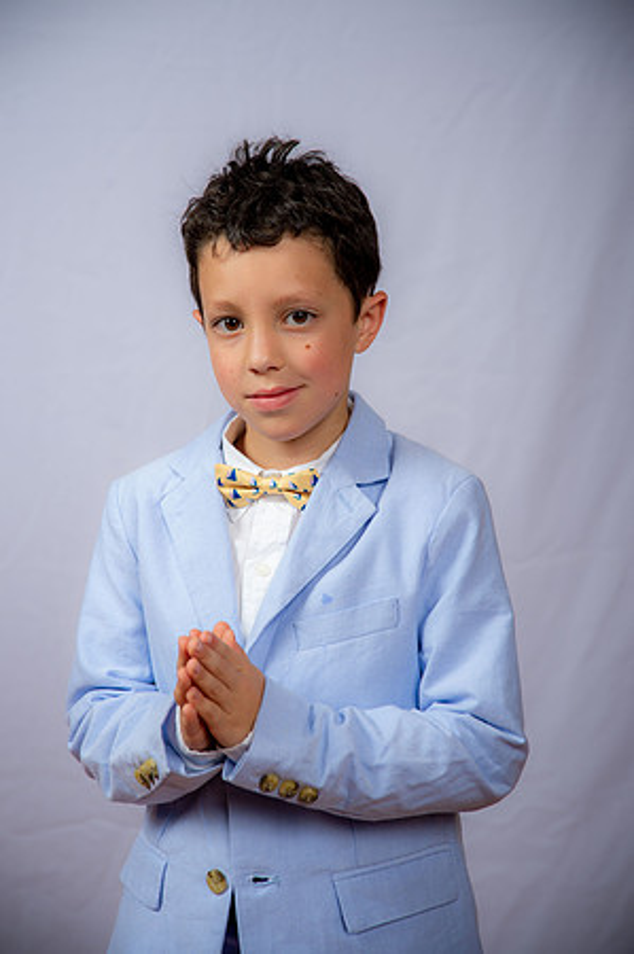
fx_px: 2250
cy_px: 477
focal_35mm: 85
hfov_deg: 16.0
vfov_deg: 23.9
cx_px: 317
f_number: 6.3
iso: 250
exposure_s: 1/160
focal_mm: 85
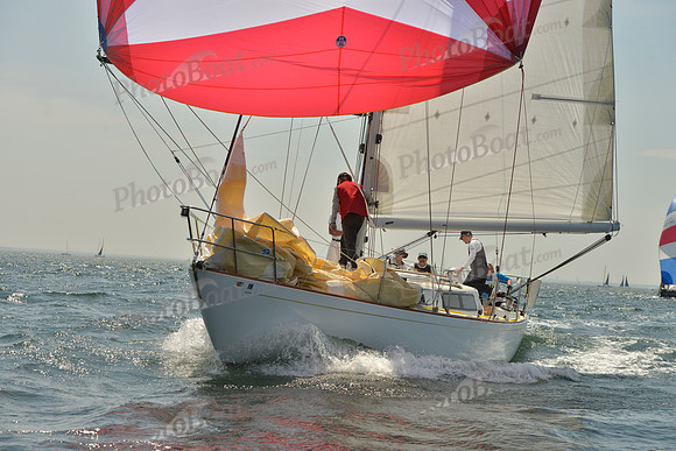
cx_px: 338
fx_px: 1315
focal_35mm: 70
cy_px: 226
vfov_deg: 19.5
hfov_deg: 28.8
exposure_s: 1/1250
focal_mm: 70
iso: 200
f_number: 7.1
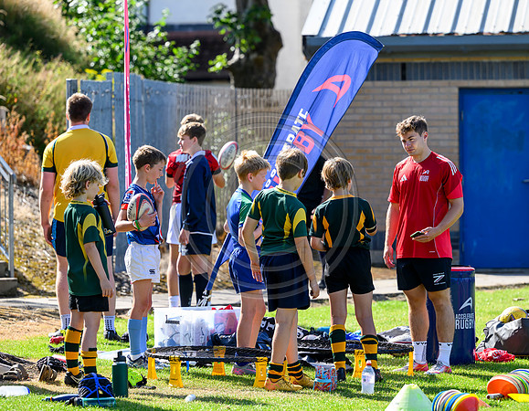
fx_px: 2929
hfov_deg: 10.3
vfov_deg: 8.0
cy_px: 177
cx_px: 278
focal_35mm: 189
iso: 500
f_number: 3.5
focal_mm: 150
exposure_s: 1/1600
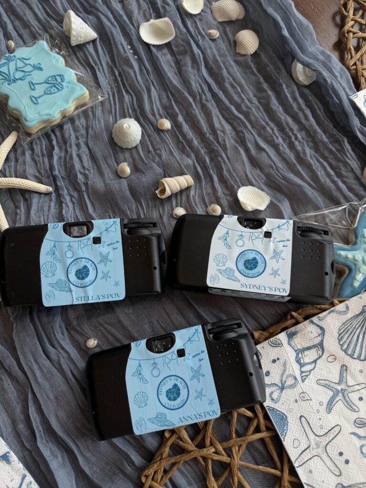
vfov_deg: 71.6
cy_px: 244
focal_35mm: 24
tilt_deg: -76.9
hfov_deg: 56.8
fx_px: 338
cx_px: 183
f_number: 1.78
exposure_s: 1/683
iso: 80
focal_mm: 6.76
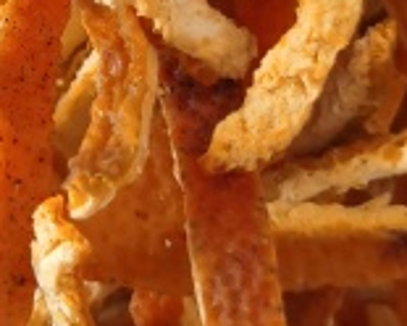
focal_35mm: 181
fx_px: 2180
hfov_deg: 10.6
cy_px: -67
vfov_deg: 8.4
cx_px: 39
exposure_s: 1/50
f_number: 1.6
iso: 200
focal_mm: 5.56
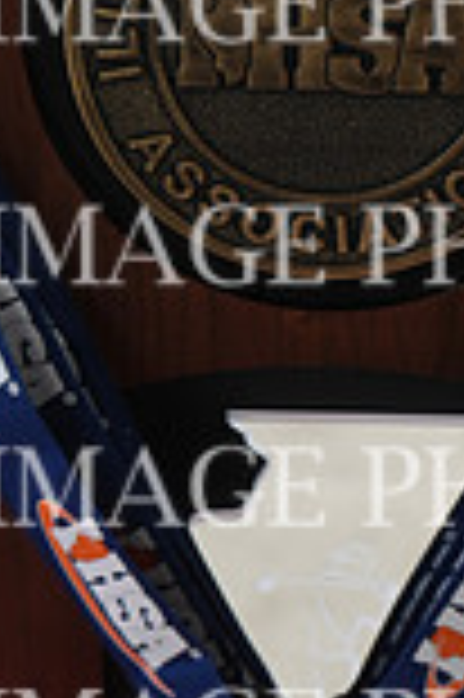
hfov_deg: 8.3
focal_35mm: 165
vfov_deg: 12.4
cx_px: 331
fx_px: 3197
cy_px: 608
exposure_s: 1/200
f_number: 4.5
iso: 200
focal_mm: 44
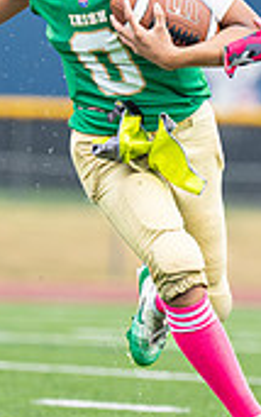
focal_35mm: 794
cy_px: 88
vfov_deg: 2.6
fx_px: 9029
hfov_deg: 1.7
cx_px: 153
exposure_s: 1/1000
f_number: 2.8
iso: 500
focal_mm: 175
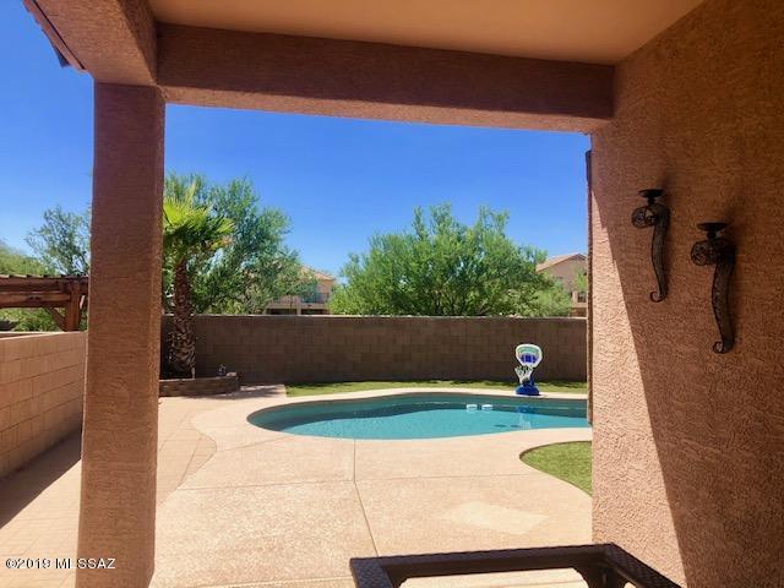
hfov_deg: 63.4
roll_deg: +0.8
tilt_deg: +2.4
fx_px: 634
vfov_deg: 49.7
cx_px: 392
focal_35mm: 28
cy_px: 294
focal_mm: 4
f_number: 1.8
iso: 20
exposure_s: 1/1845
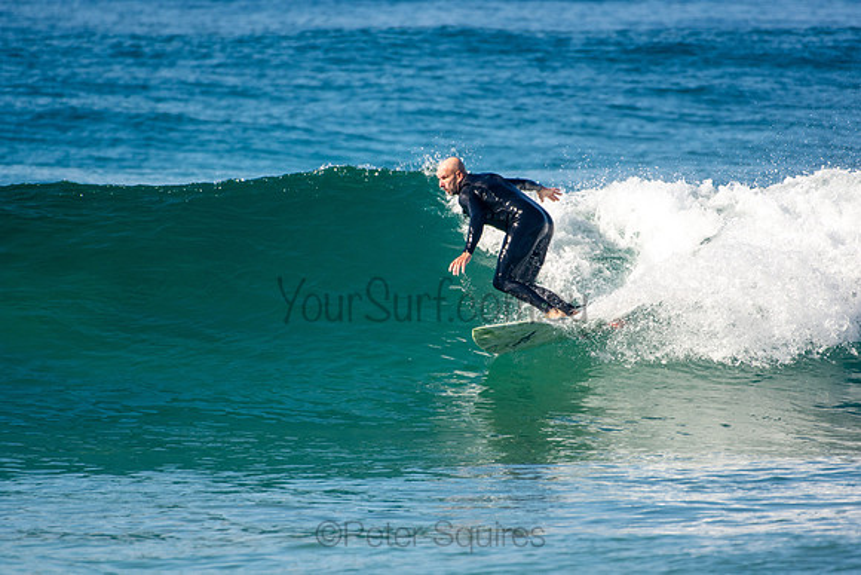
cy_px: 288
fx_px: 17941
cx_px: 430
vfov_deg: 1.8
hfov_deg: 2.7
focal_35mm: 750
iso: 360
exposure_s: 1/1600
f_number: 5.6
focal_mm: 500
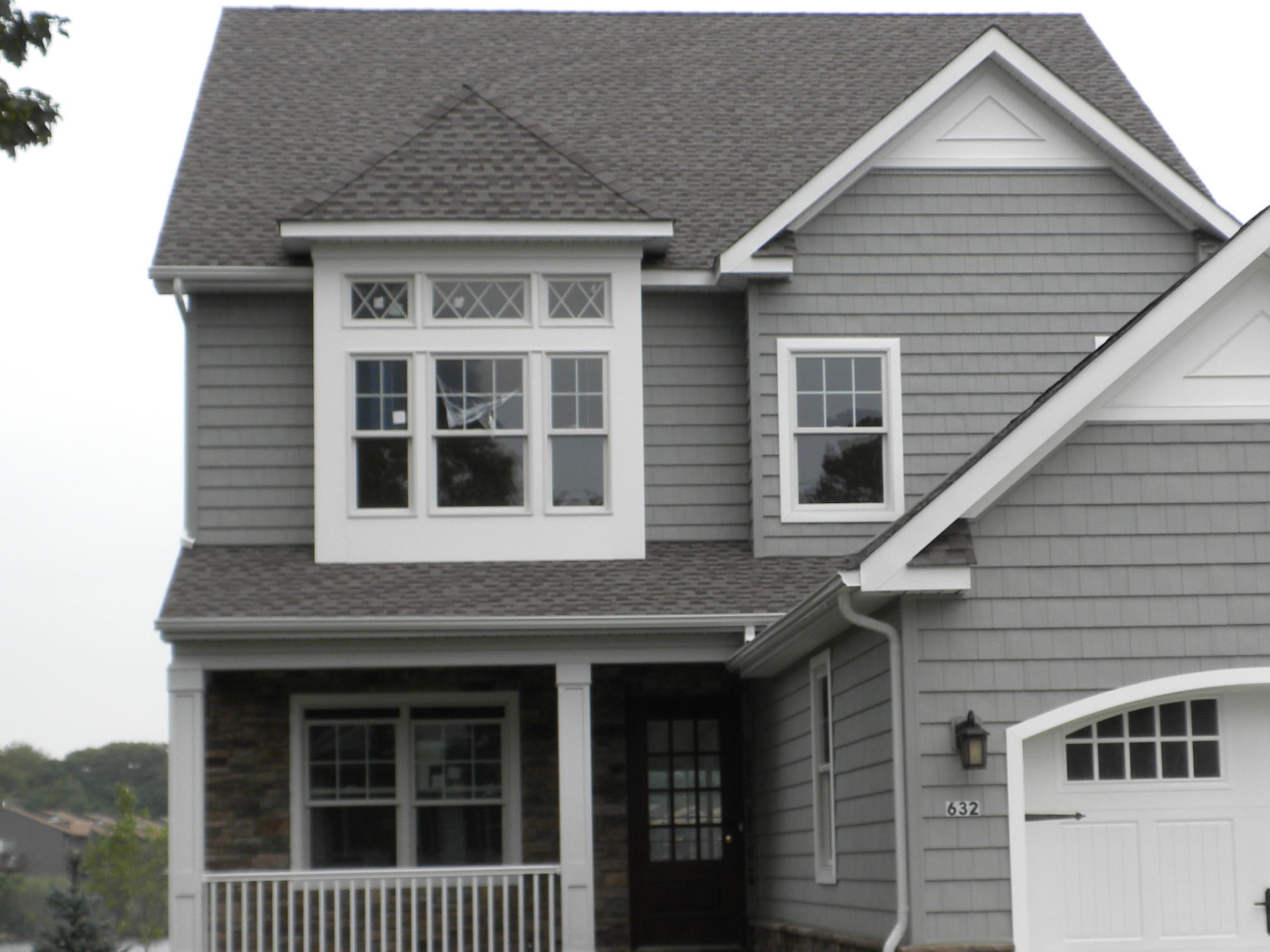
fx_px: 2898
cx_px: 745
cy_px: 568
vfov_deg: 18.6
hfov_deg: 24.7
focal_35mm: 79
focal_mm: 9.1
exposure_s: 1/250
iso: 64
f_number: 4.3
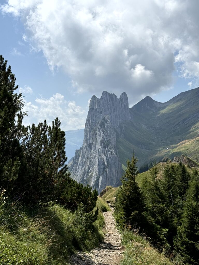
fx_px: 368
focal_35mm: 48
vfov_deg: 39.7
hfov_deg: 30.3
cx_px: 100
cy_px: 132
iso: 64
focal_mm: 6.76
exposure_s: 1/9901
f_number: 1.78
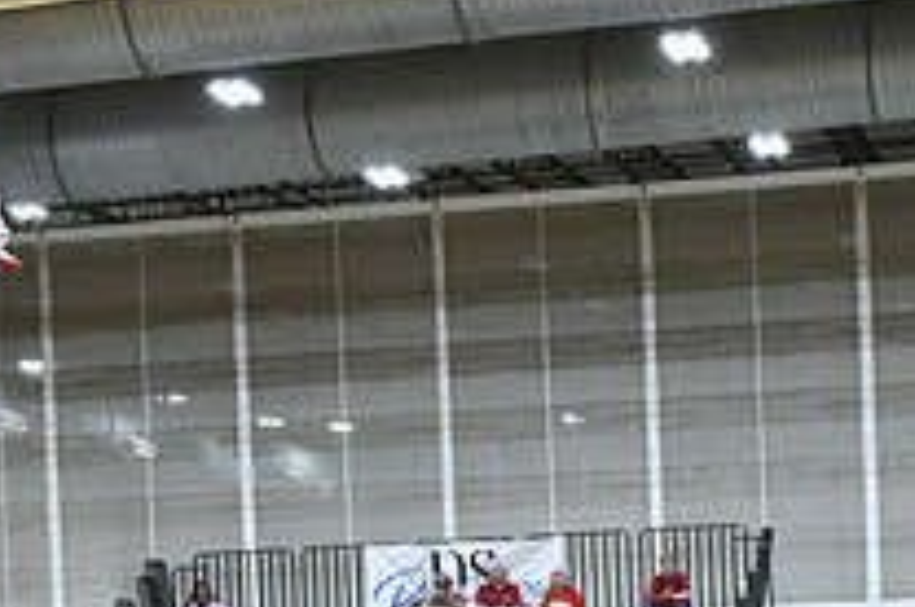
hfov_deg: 18.7
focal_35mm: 109
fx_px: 2766
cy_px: 649
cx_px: 594
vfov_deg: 12.3
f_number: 5.6
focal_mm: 26
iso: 10000
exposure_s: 1/640
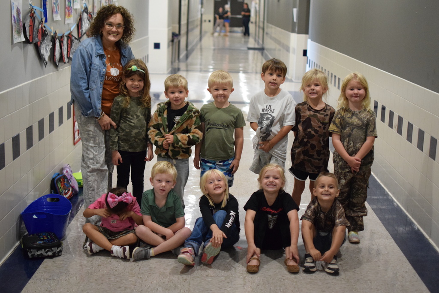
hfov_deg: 37.8
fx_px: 640
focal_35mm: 52
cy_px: 146
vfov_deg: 25.8
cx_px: 220
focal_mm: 35
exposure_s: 1/500
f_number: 2
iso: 3200
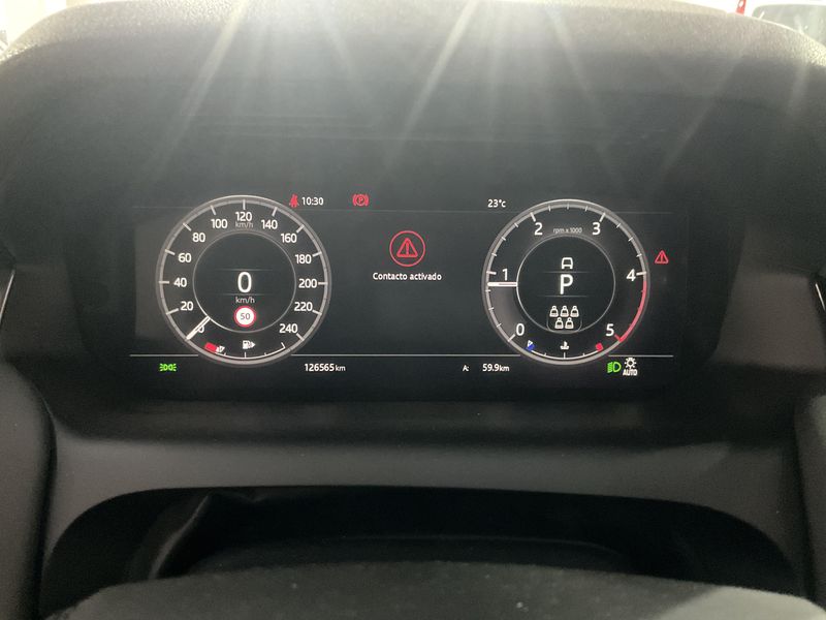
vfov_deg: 48.2
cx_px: 413
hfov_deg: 61.7
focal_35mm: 29
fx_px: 692
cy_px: 310
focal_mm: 3
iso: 500
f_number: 1.8
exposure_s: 1/20
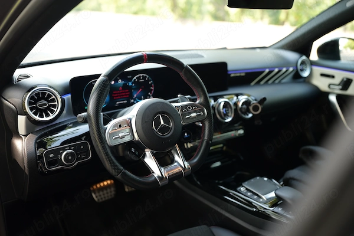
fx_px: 315
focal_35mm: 32
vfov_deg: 41.1
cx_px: 177
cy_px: 118
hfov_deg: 58.7
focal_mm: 32
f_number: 1.8
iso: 250
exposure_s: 1/200
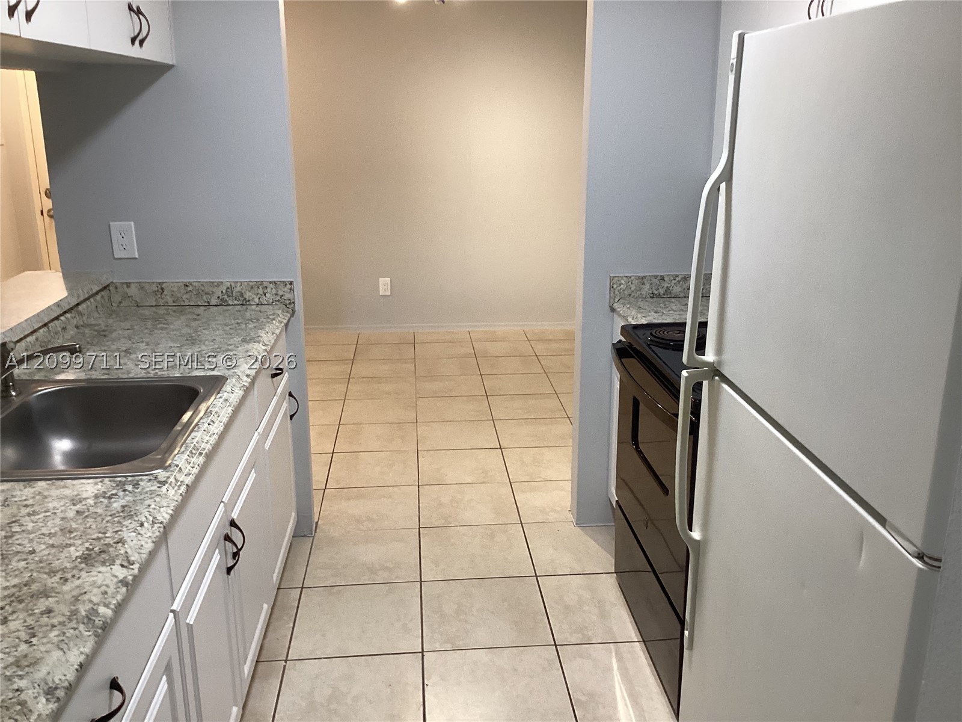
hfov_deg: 58.4
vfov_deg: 45.4
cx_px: 481
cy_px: 361
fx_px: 862
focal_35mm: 31
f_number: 2.4
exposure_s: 1/50
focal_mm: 3.3
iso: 125
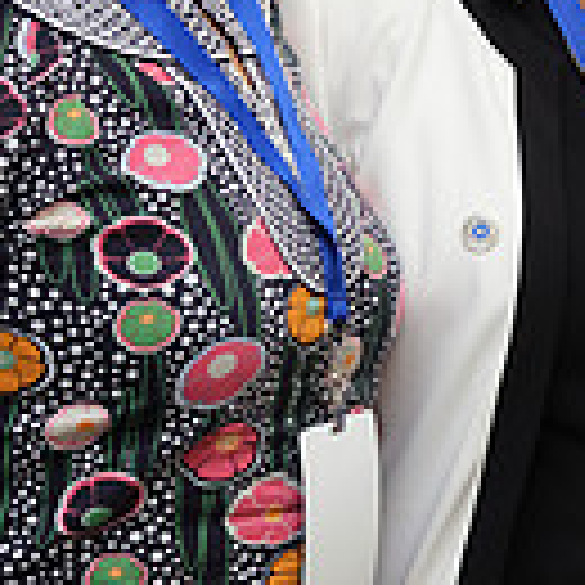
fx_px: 3327
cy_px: 52
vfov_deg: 10.0
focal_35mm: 174
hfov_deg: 9.8
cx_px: 801
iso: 1000
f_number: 2.8
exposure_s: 1/160
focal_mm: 30.4
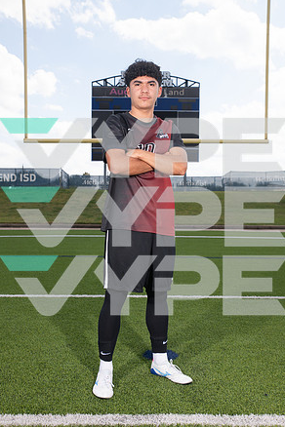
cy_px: 217
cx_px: 145
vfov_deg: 49.6
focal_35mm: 39
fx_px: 463
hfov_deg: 34.2
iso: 125
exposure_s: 1/320
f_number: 7.1
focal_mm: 38
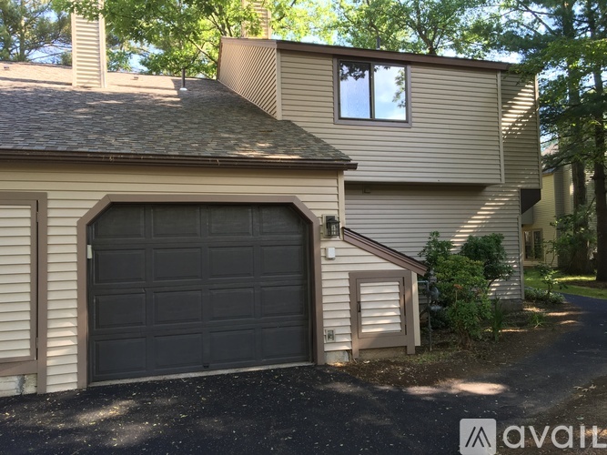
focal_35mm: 29
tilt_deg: +4.2
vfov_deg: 48.2
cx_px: 304
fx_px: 508
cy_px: 228
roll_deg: +1.1
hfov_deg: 61.7
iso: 40
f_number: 2.2
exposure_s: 1/120
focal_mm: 4.15
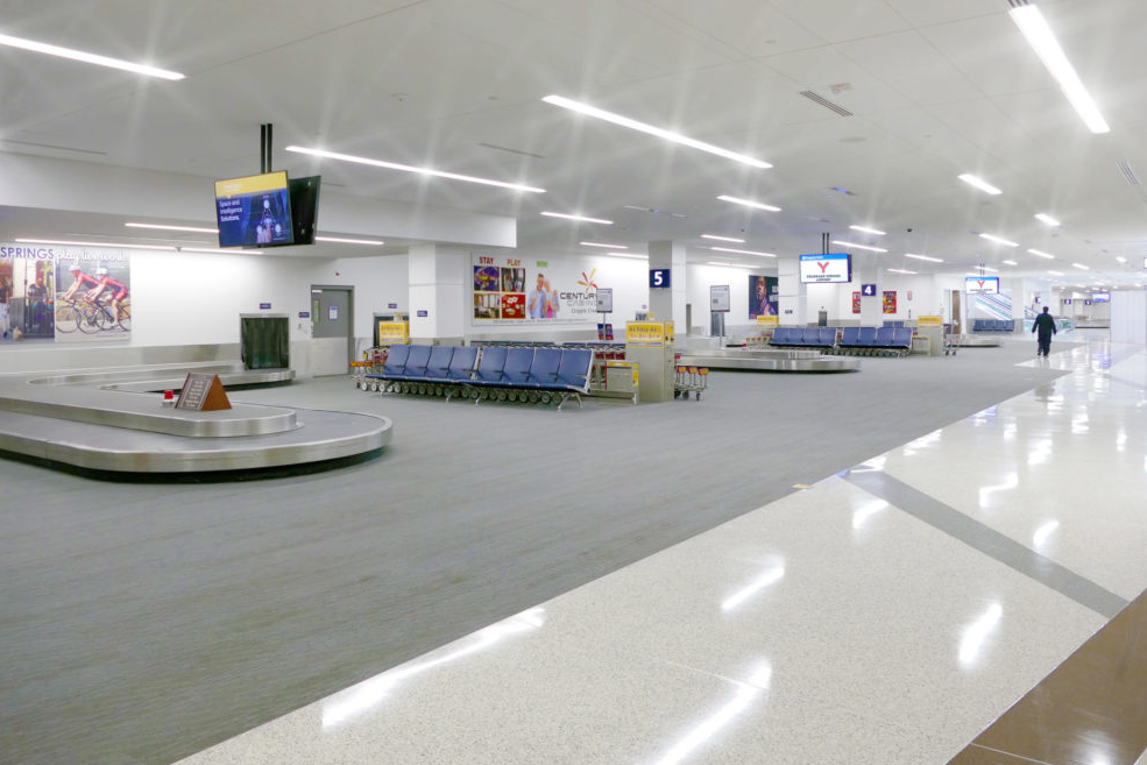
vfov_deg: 49.6
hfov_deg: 69.4
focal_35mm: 26
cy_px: 378
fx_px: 828
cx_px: 575
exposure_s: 1/60
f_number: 2.8
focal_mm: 9.12
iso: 320
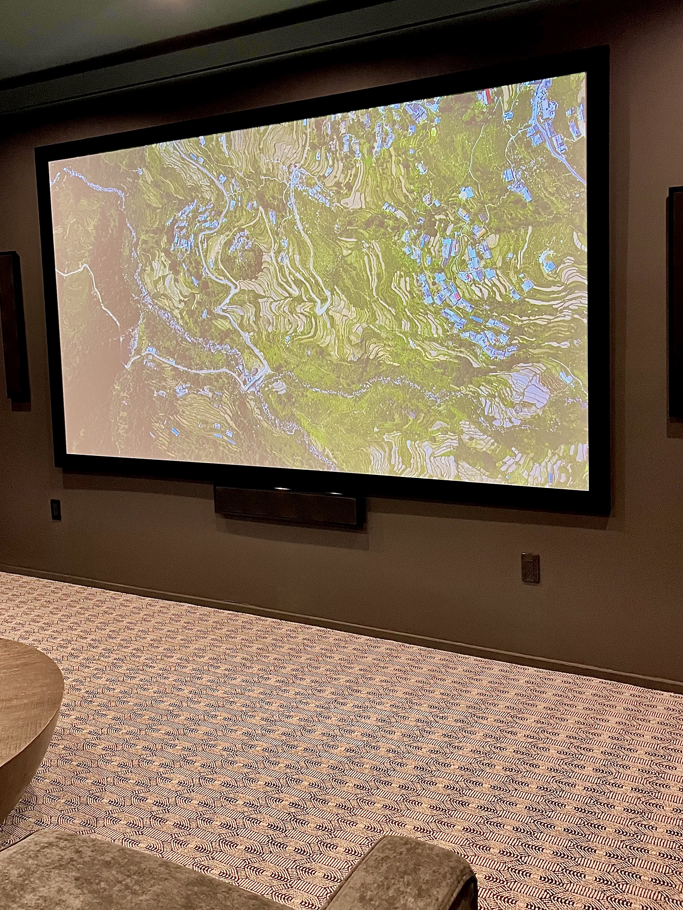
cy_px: 381
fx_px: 842
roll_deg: +2.2
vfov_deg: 56.5
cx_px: 329
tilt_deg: -5.8
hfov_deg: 44.2
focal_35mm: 32
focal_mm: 5.1
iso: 200
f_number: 1.6
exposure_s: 1/60
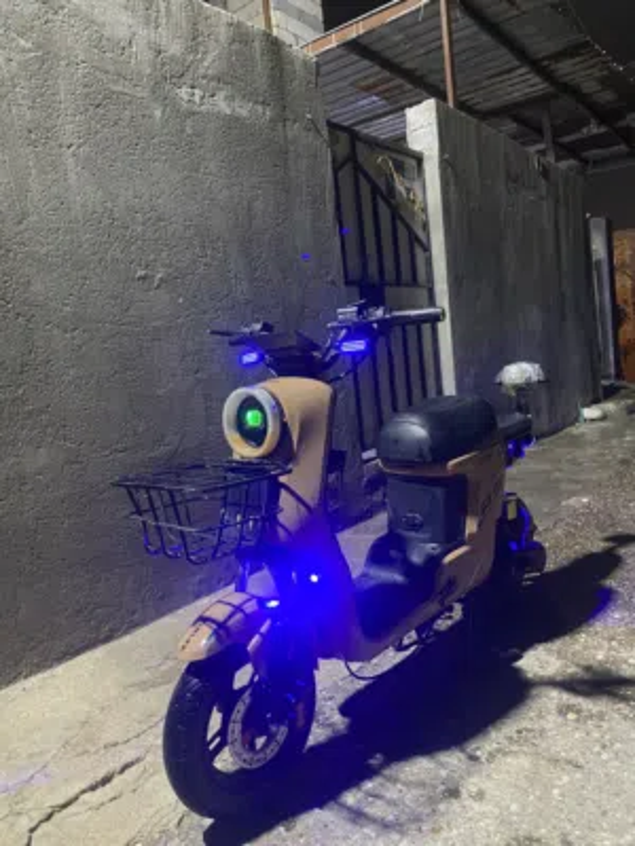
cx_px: 318
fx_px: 636
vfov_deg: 67.3
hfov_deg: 53.1
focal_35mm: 26
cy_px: 423
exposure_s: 1/25
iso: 640
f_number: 1.8
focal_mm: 4.25
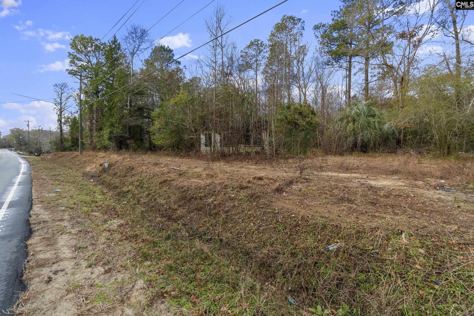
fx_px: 197
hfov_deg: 100.4
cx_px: 237
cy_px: 158
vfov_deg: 77.3
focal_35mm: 15
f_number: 8
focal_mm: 10
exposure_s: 1/400
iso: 250
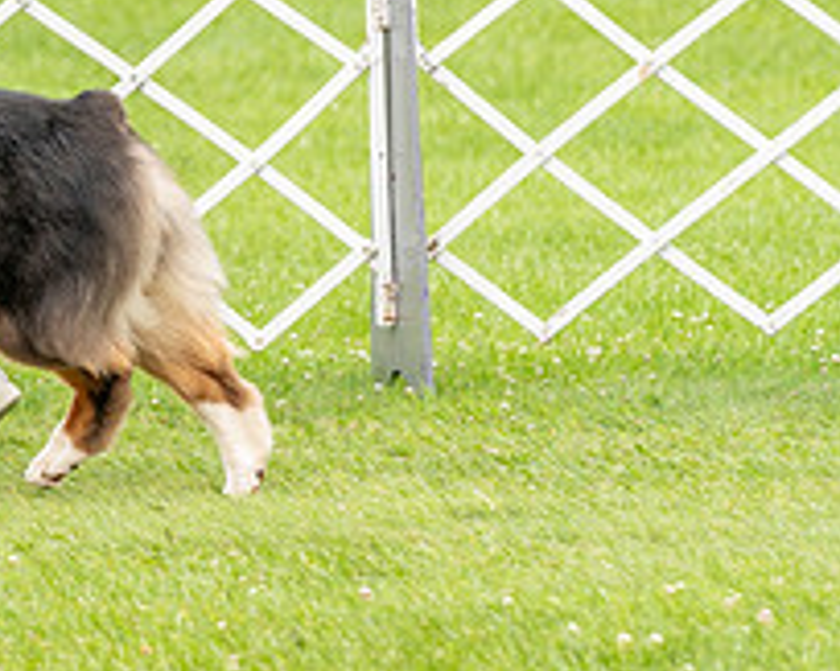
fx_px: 12126
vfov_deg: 3.2
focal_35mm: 488
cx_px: -315
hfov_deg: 4.0
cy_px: -128
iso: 400
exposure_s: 1/800
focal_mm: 155
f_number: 5
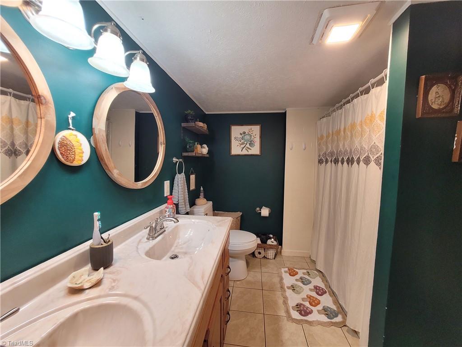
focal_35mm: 13
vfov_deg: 89.9
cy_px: 174
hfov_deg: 106.2
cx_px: 231
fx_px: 174
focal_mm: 1.74
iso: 125
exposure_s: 1/60
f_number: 2.2
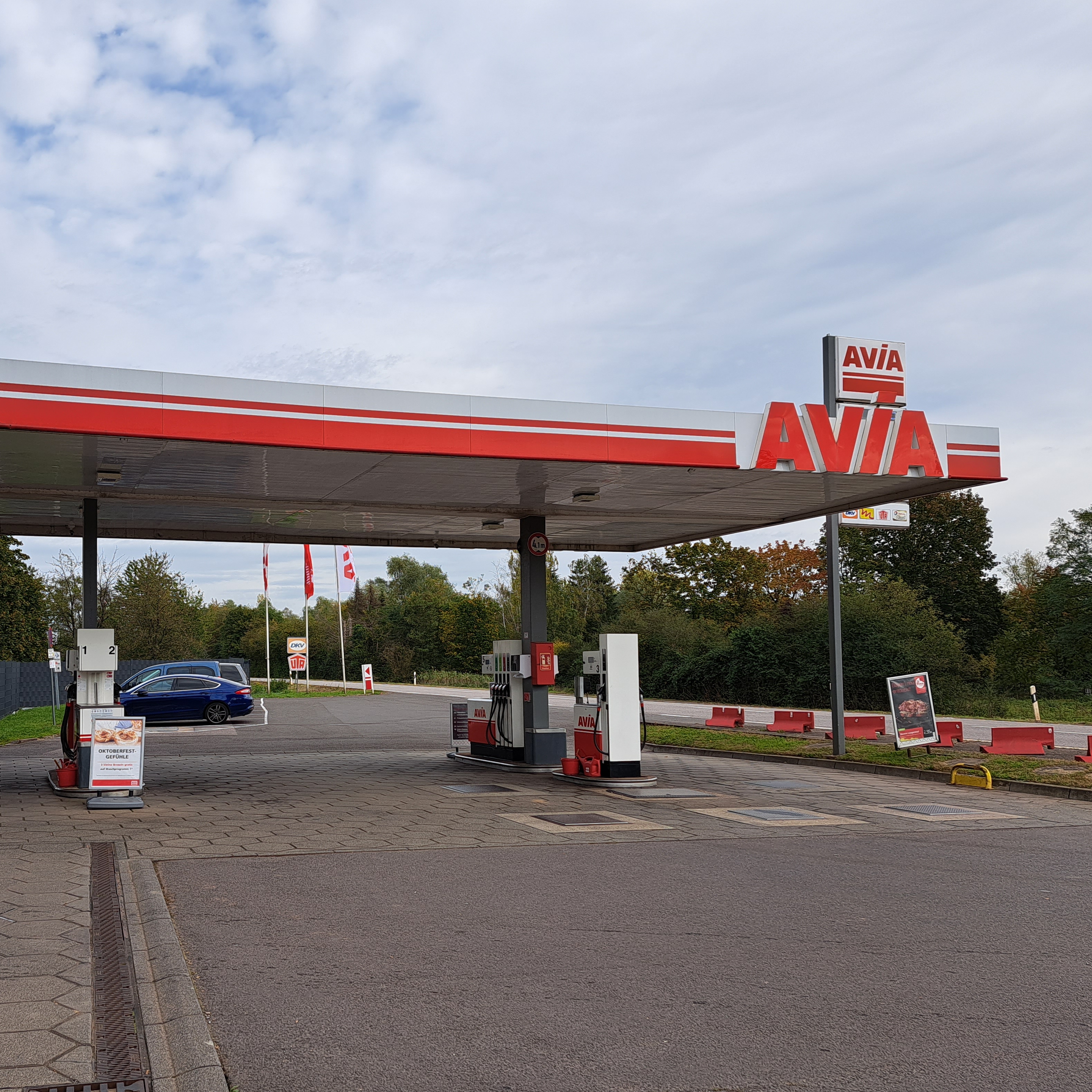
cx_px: 357
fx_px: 1106
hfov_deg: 51.5
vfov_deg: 52.5
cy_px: 585
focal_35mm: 31
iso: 50
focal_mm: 5.23
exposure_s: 1/805
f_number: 1.8
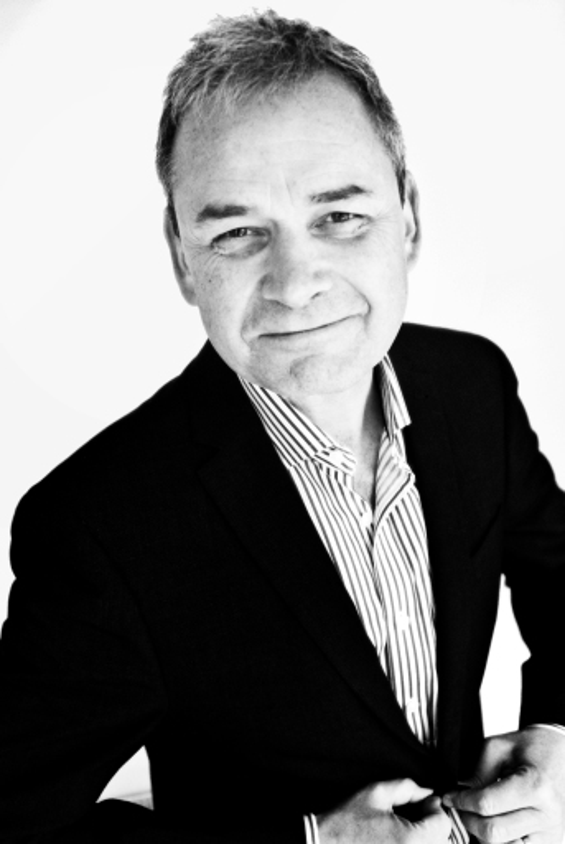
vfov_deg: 53.1
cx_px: 282
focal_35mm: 36
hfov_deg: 37.0
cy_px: 422
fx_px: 845
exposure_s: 1/250
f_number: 2.8
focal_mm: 24
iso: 1600
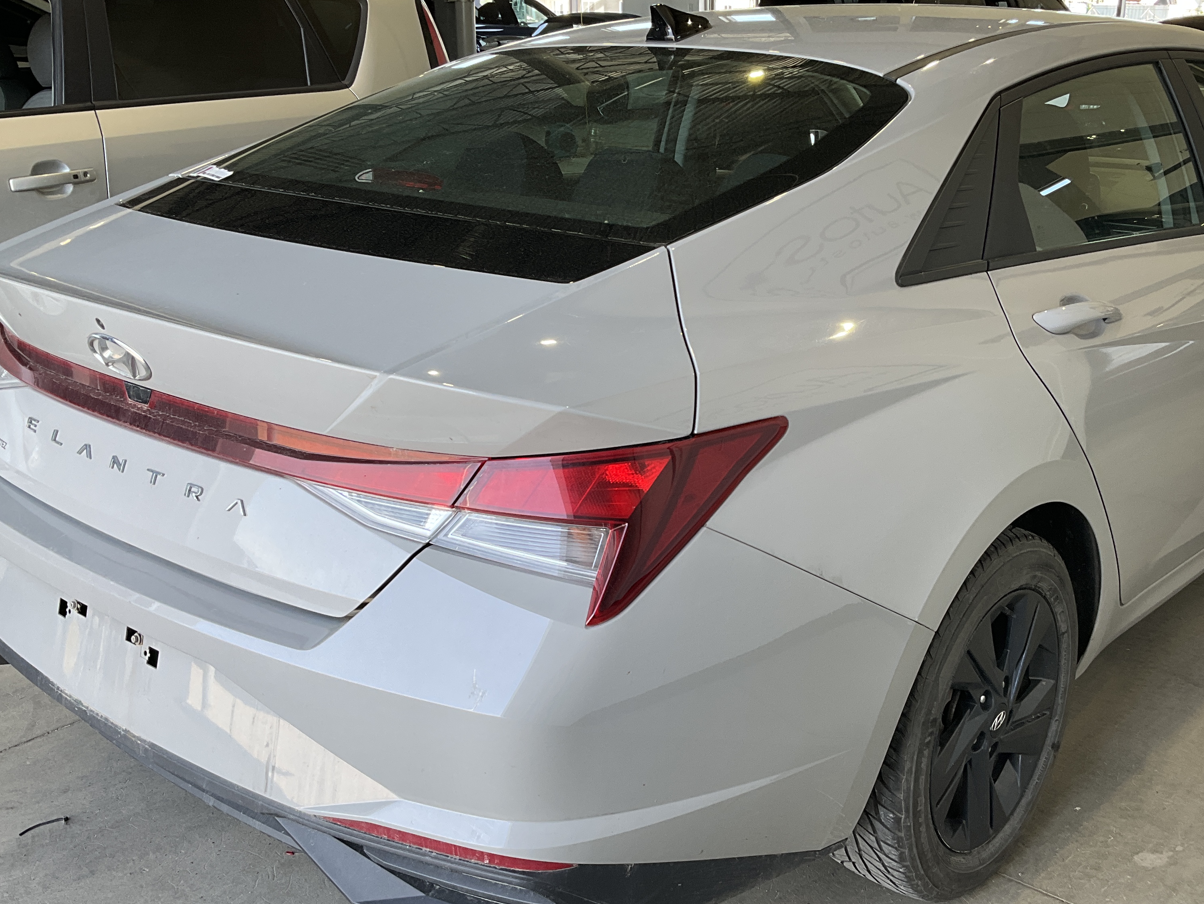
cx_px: 696
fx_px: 1357
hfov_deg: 47.7
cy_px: 474
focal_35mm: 39
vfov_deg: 36.8
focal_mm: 3
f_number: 1.8
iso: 32
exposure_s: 1/122
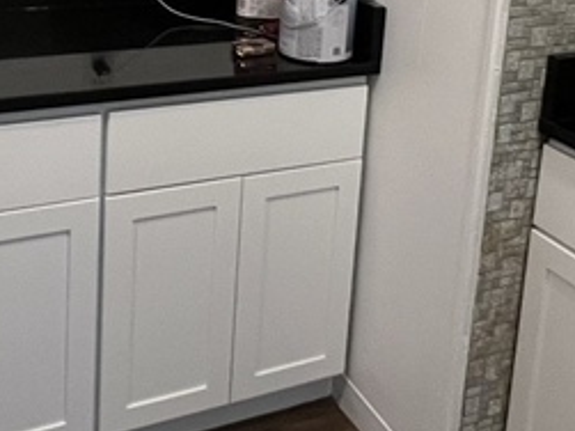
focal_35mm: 53
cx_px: 305
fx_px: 880
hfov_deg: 36.2
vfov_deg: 25.8
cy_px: -23
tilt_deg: -11.8
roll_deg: -3.9
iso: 500
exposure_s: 1/60
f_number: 1.8
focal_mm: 1.57
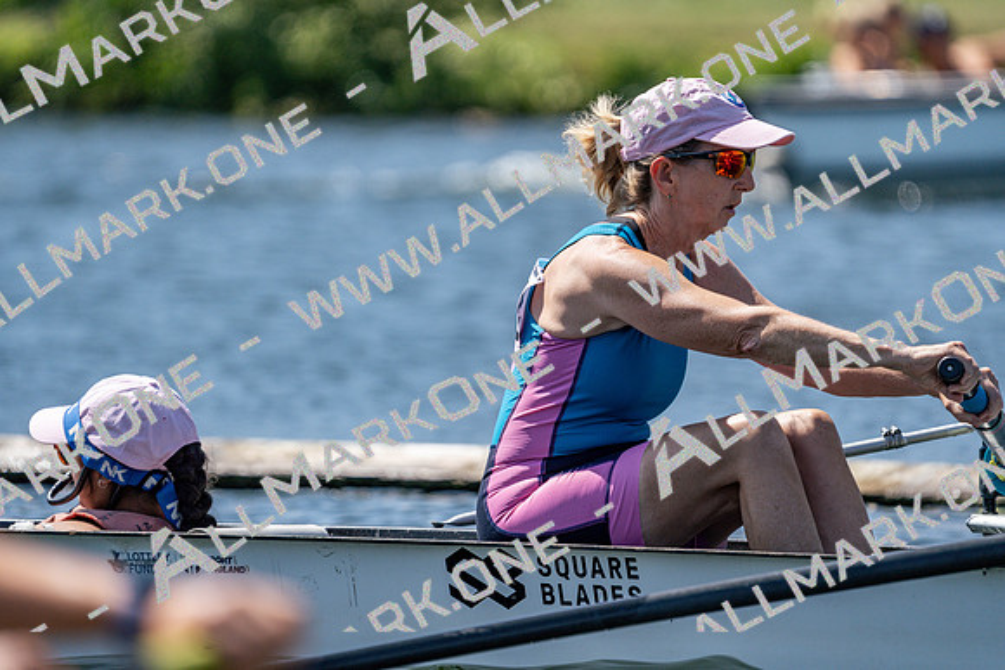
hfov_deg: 4.2
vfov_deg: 2.8
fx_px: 13849
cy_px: 335
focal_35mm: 496
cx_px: 502
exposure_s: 1/2000
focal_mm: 496
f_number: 6.3
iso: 320
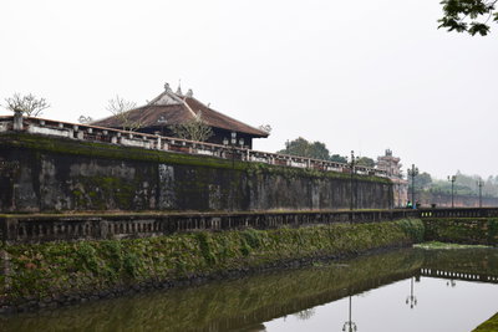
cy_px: 166
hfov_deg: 37.8
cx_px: 249
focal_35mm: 52
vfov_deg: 25.8
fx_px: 726
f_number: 7.1
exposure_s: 1/40
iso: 400
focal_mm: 35
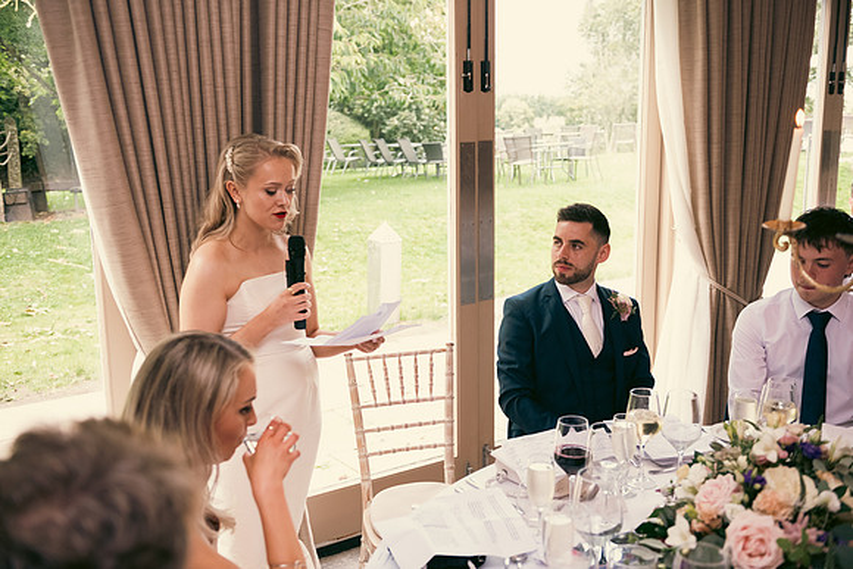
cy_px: 284
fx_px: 853
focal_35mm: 36
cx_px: 426
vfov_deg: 36.9
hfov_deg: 53.1
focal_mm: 36
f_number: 3.5
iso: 640
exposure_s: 1/160
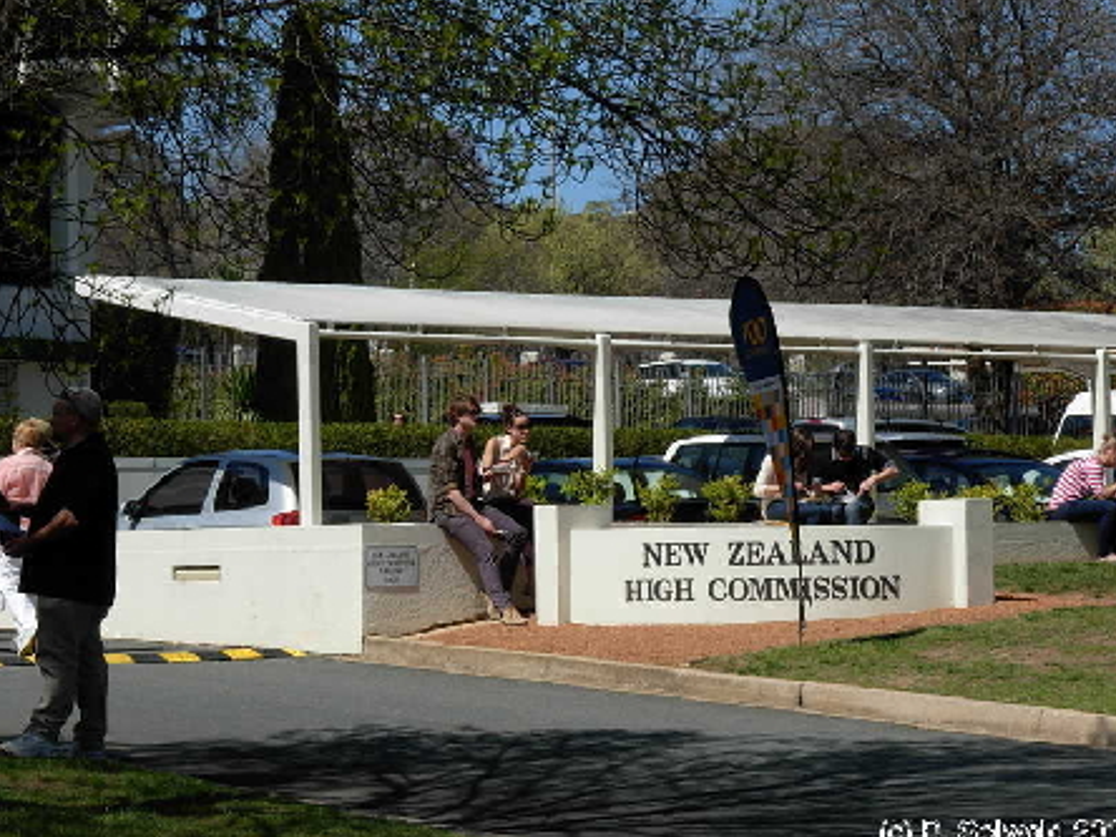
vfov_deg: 12.2
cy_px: 397
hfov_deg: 16.3
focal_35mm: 121
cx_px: 535
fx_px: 3901
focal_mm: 18.6
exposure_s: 1/443
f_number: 7.1
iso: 79
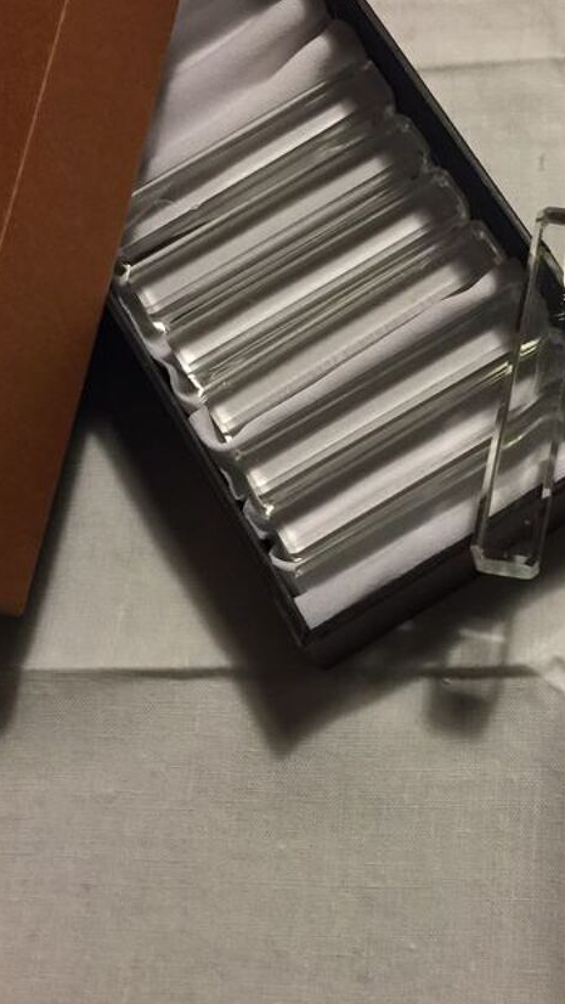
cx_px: 389
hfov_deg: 23.4
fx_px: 1357
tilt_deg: -72.3
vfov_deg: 40.6
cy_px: 482
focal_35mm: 51
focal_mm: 4.15
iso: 250
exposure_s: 1/33
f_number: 2.2
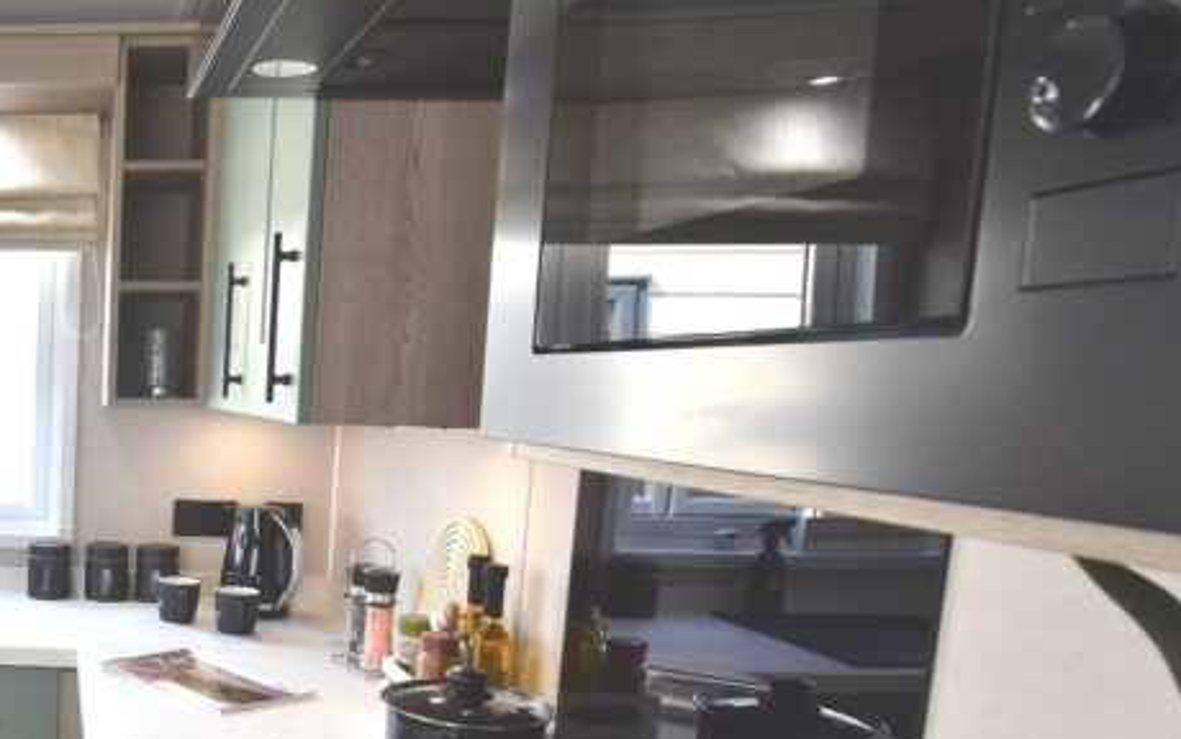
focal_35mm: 34
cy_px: 563
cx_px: -46
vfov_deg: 36.4
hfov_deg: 45.8
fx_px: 1095
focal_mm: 10
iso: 200
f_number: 5.6
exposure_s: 1/50
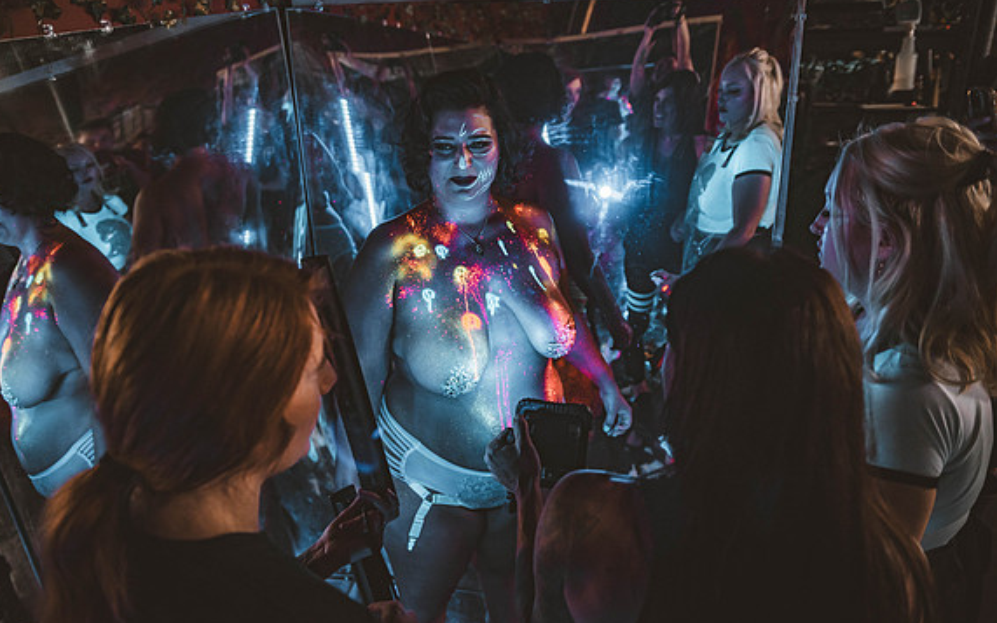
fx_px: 788
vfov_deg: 43.1
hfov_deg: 64.6
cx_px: 494
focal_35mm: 29
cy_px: 299
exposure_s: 1/125
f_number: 2.8
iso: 800
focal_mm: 28
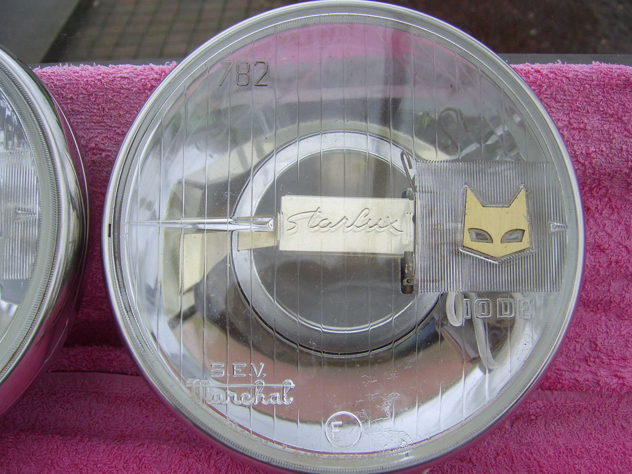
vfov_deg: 37.7
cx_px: 316
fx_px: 694
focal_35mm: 38
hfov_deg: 49.0
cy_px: 237
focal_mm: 7.8
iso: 50
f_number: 3.2
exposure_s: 1/80
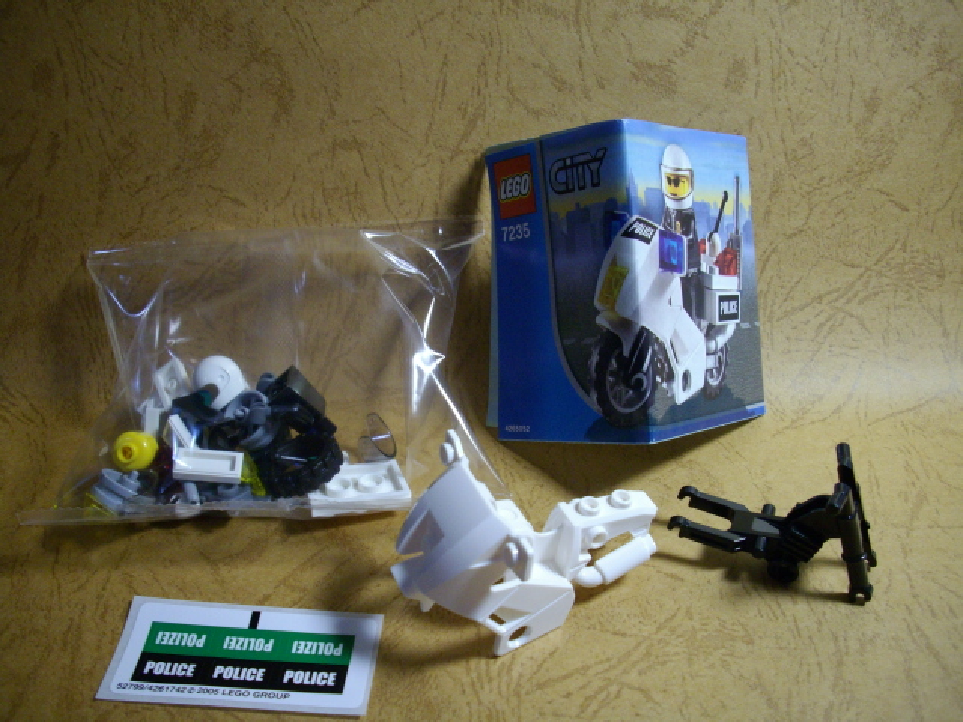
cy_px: 361
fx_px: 1029
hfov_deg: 50.1
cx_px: 482
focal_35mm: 37
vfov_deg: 38.7
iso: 200
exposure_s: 1/50
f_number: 2.8
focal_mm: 6.2
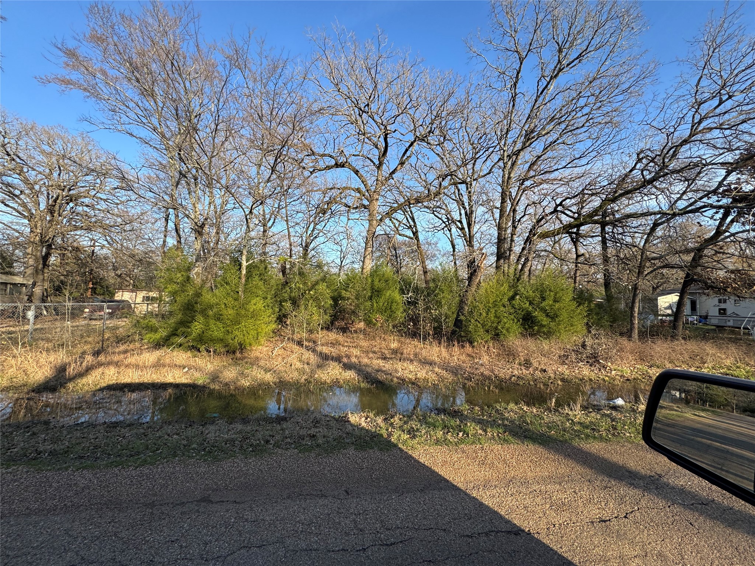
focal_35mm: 14
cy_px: 283
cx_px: 378
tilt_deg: +3.1
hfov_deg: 102.1
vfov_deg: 85.7
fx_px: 305
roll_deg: -0.5
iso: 40
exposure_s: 1/646
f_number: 2.2
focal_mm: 2.22
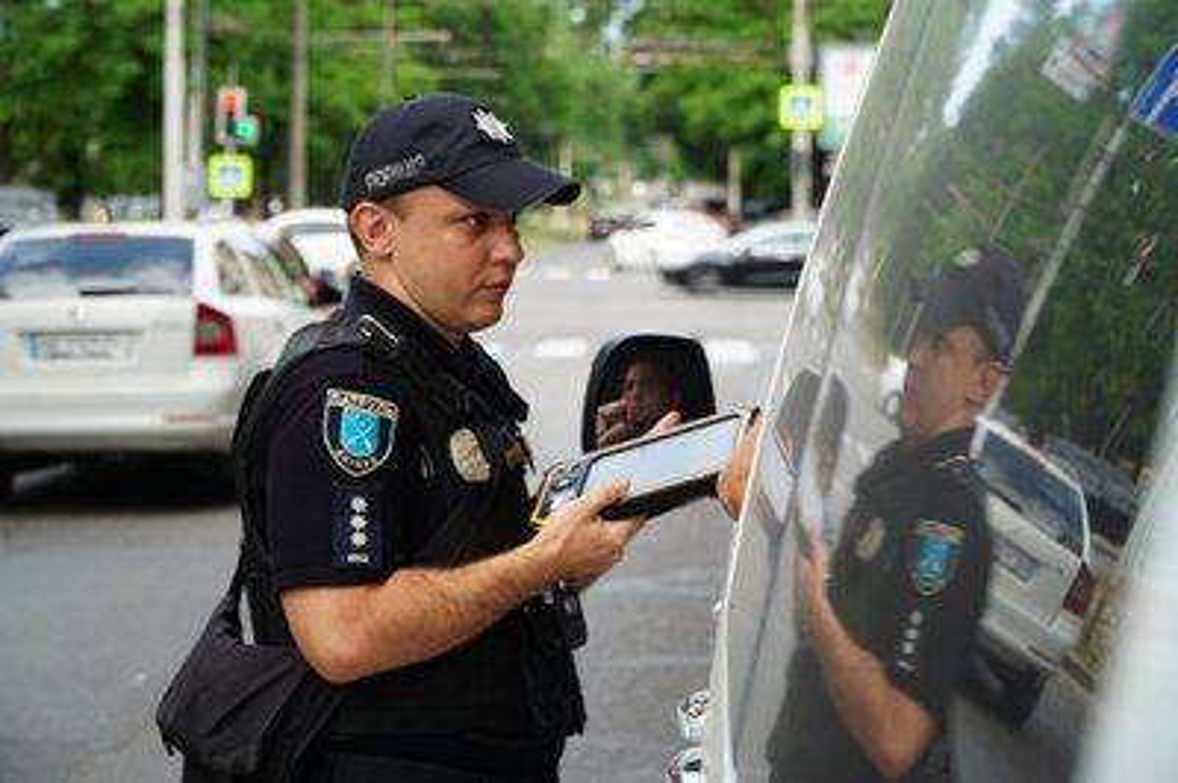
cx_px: 589
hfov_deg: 23.8
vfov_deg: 16.0
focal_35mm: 86
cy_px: 392
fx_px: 2795
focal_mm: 57
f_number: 5
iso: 100
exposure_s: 1/125
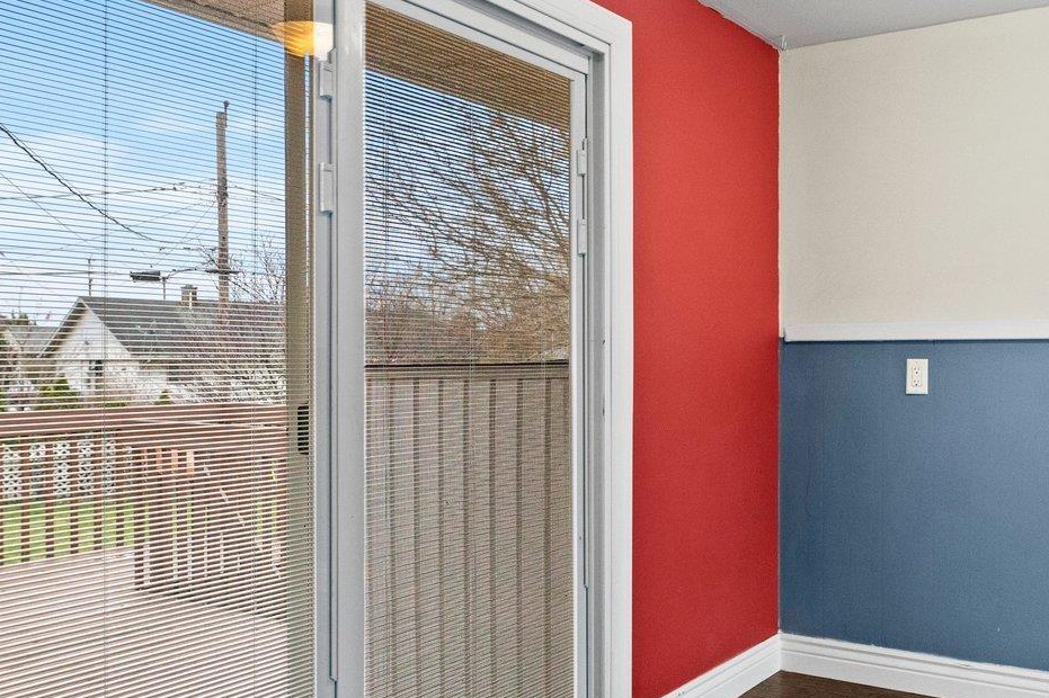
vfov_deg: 39.9
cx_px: 743
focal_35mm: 33
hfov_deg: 55.4
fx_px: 961
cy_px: 354
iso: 800
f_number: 5
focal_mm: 10
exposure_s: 1/15
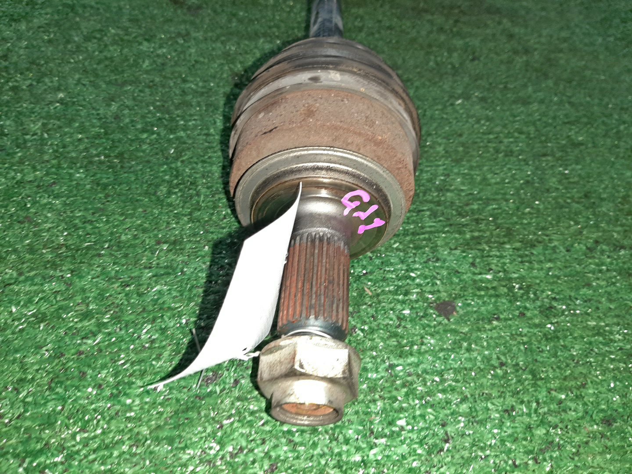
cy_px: 237
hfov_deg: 67.3
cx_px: 316
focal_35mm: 26
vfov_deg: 53.1
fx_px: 475
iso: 212
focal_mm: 3.93
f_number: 1.7
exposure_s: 1/25
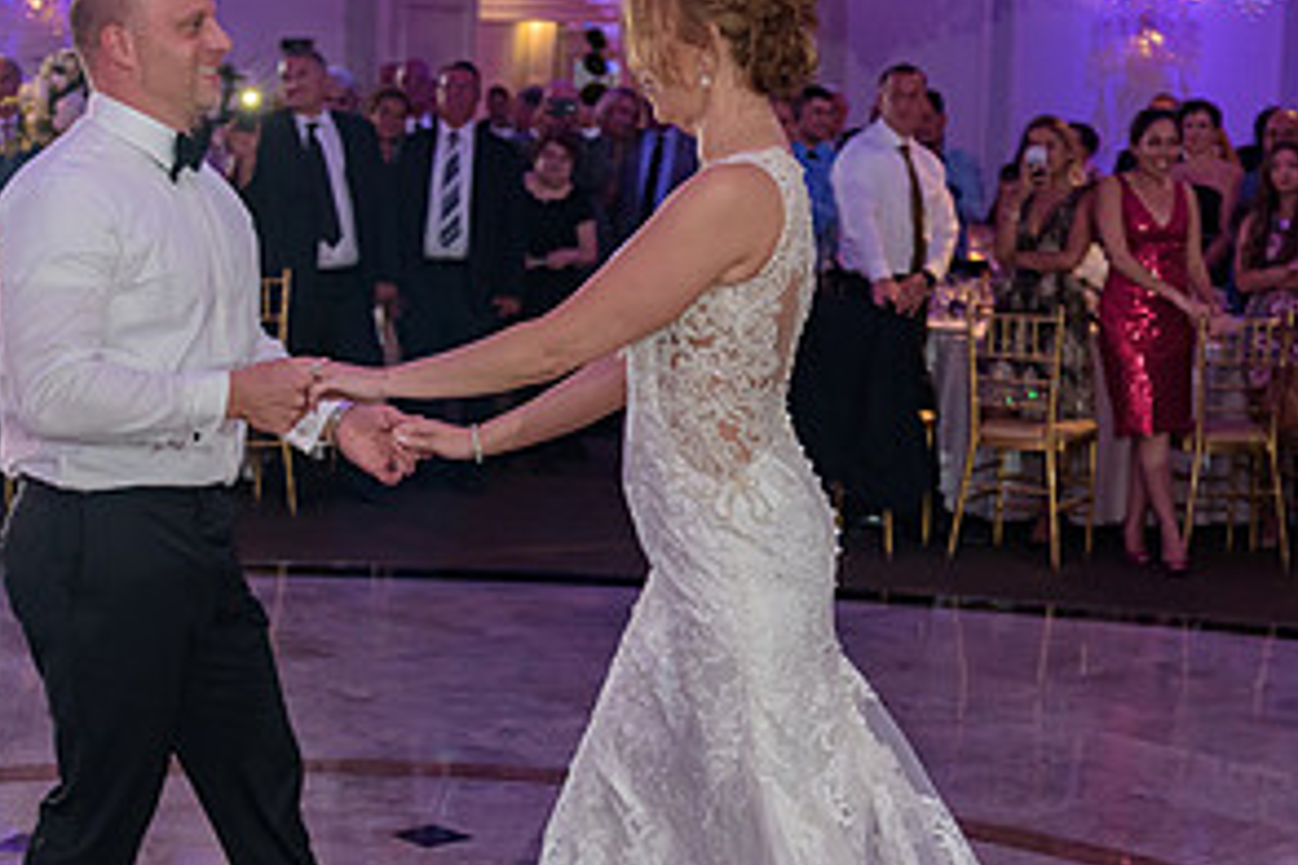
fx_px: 2704
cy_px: 417
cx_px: 547
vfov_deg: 18.2
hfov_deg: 27.0
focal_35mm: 75
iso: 1600
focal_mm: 38
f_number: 3.2
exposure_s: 1/125
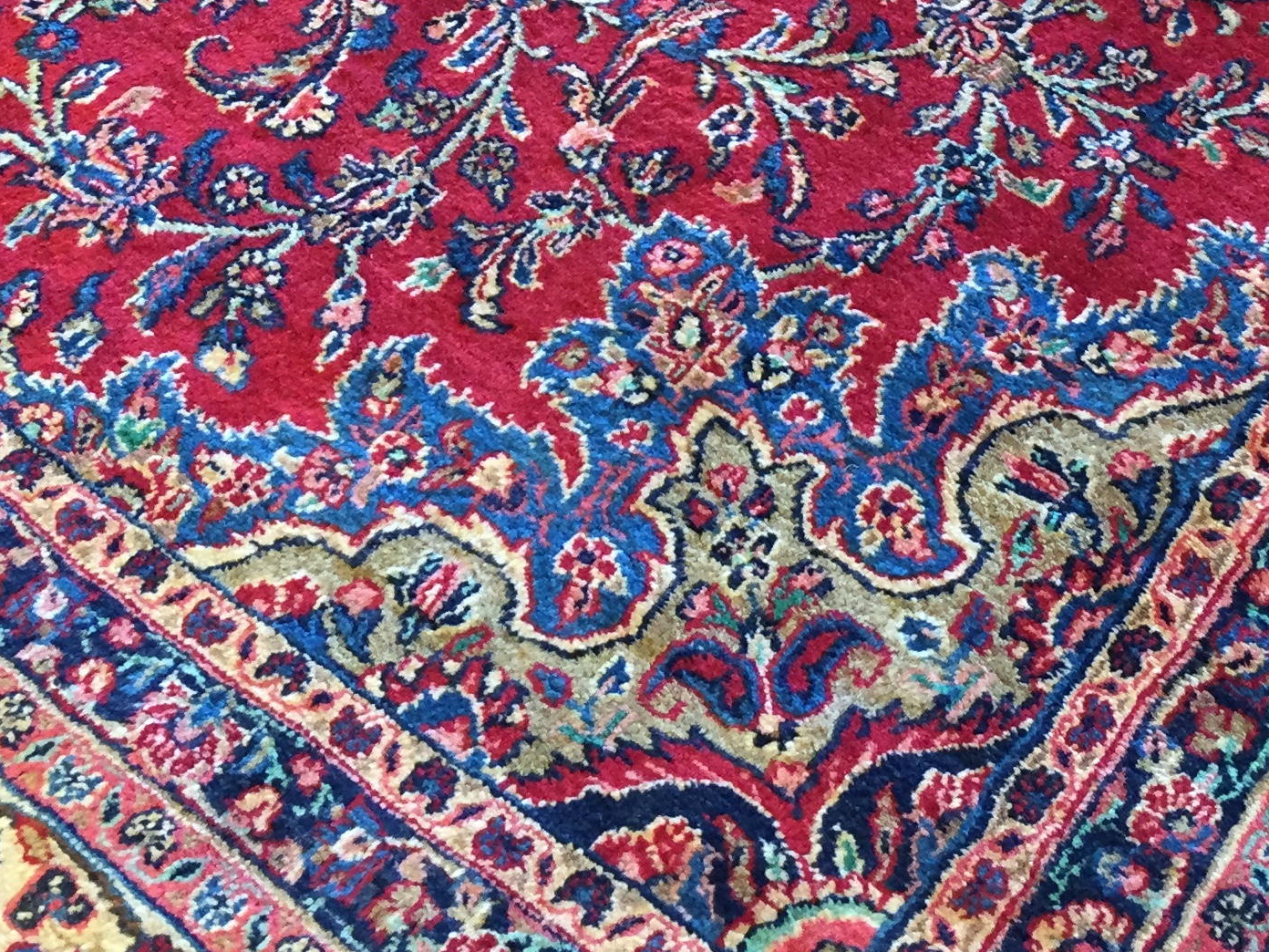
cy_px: -78
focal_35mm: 68
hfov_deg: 28.6
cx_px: 624
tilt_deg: -45.0
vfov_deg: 20.7
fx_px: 2493
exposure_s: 1/30
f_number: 2.2
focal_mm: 4.15
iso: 125
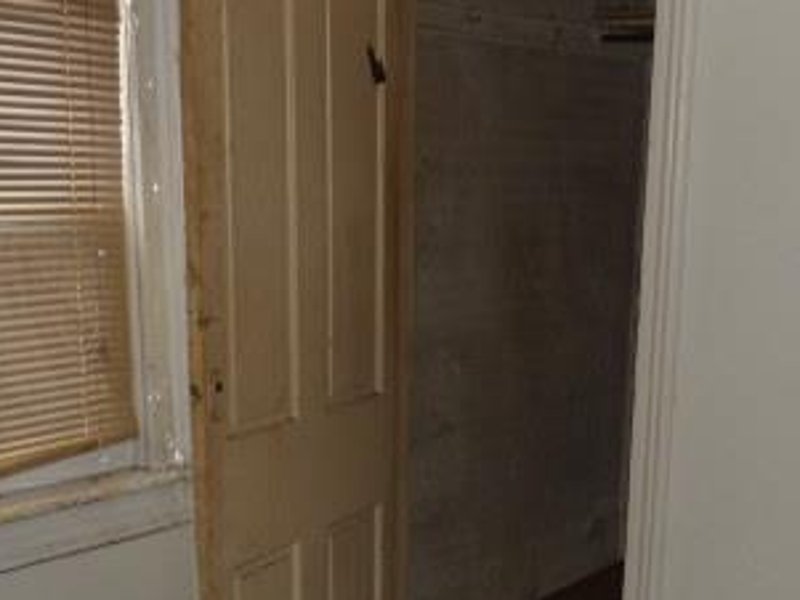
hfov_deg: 37.3
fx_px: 1179
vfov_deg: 28.3
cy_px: 417
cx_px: 481
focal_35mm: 51
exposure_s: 1/33
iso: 200
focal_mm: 4.3
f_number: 3.2
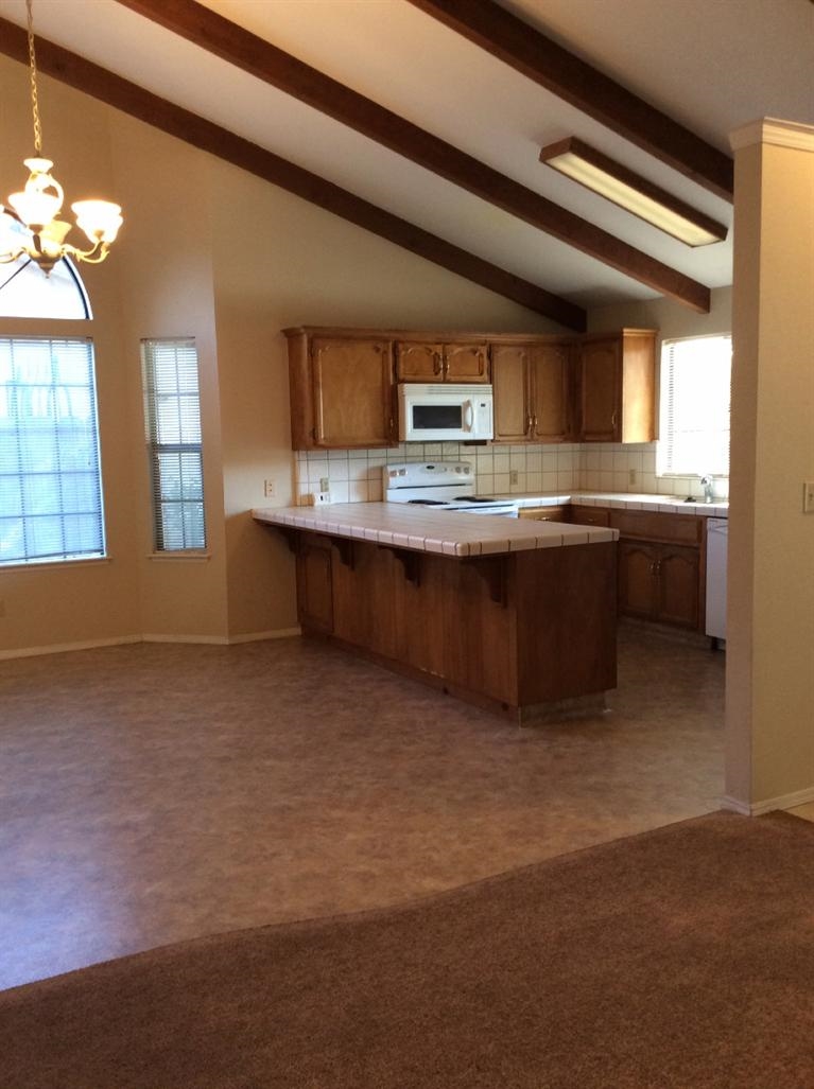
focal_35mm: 32
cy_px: 544
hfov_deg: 44.1
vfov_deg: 56.9
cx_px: 407
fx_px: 1006
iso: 80
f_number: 2.4
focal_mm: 3.3
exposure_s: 1/24
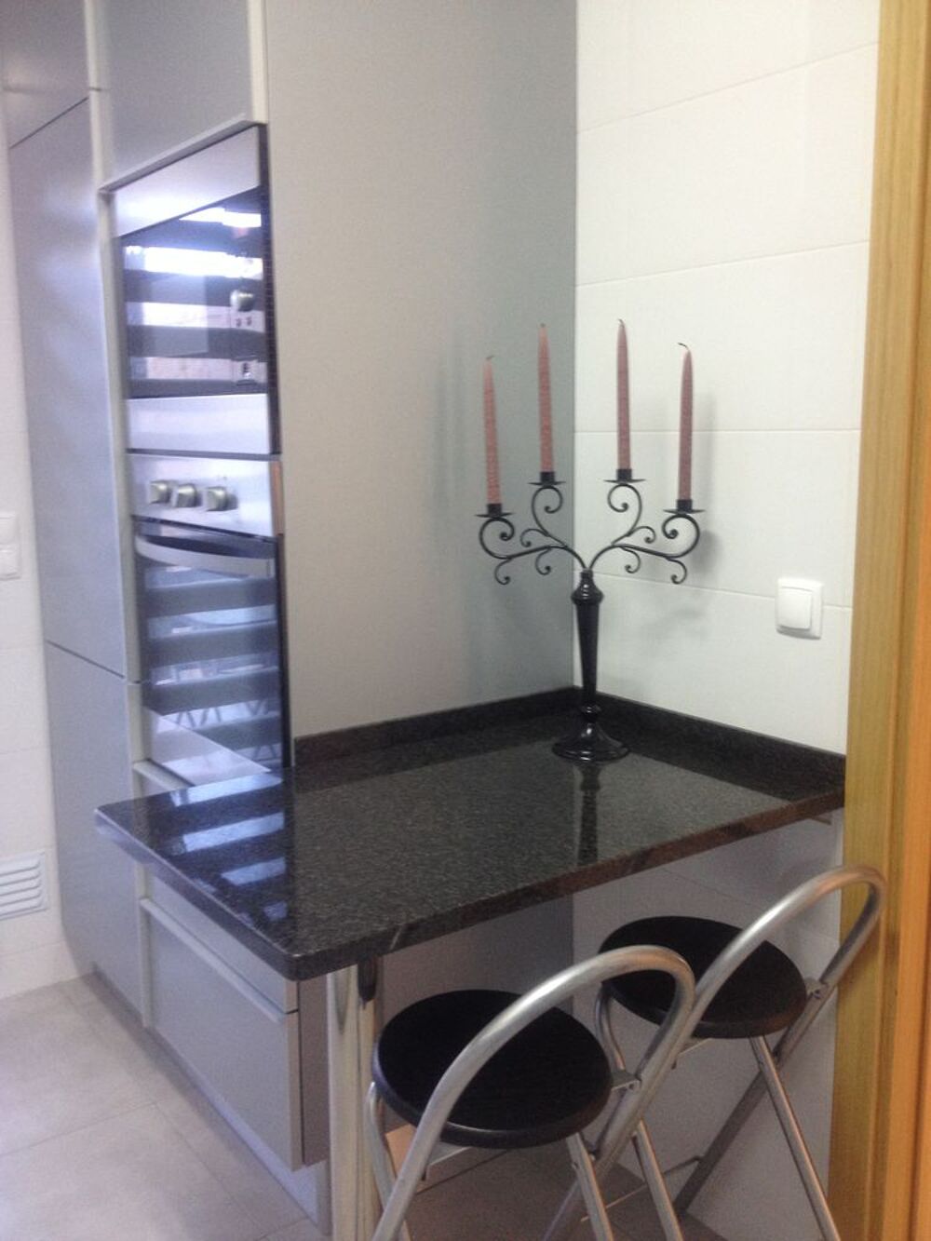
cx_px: 466
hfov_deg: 40.7
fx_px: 1255
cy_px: 620
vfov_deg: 52.6
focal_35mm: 35
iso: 125
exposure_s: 1/20
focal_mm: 4.28
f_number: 2.4
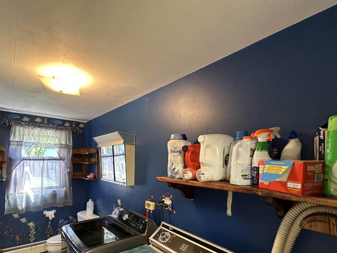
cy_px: 170
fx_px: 185
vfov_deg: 66.7
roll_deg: -1.3
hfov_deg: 83.9
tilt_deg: -2.4
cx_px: 139
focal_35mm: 19
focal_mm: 2.22
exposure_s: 1/60
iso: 200
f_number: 2.2
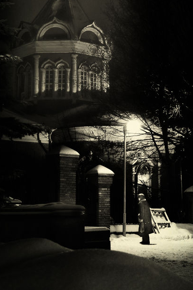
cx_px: 116
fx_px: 618
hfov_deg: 17.7
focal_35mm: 77
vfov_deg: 26.3
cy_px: 96
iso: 6400
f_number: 5
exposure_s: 1/60
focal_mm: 35
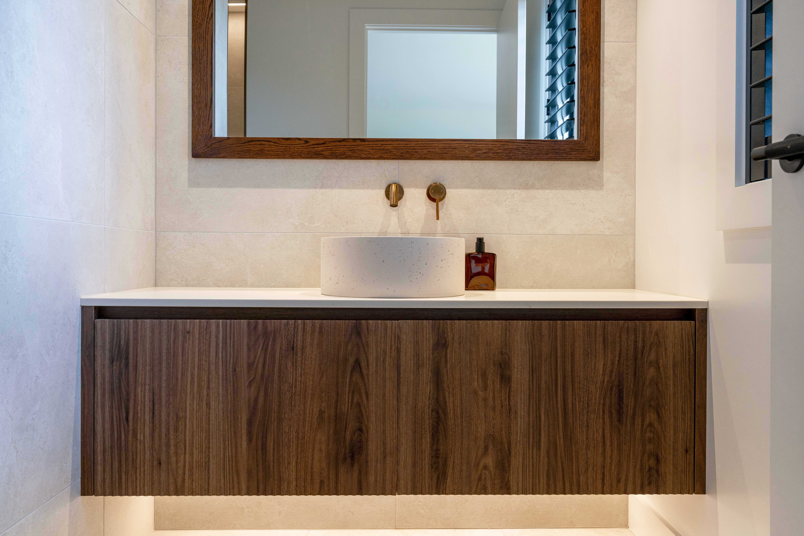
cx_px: 408
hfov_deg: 61.6
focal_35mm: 30
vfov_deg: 43.3
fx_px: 675
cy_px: 263
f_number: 7.1
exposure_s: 1/40
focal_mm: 29.2
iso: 640
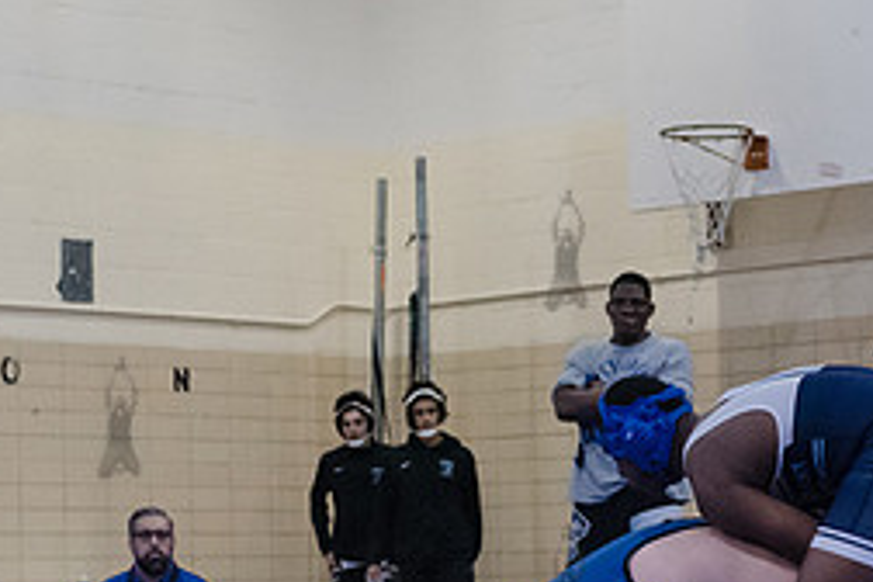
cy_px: 584
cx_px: 565
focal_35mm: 138
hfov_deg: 14.8
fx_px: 3346
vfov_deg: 9.9
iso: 8000
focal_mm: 60
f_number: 3.2
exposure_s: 1/400
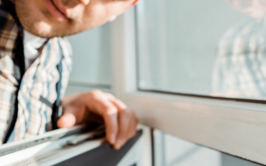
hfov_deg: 24.3
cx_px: 34
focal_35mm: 83
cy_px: 87
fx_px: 602
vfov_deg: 15.7
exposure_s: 1/250
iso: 100
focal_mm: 40
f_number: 5
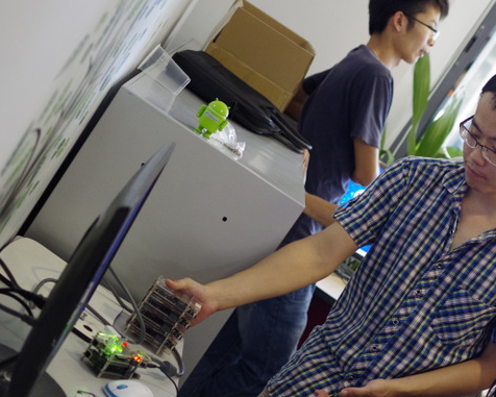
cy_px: 237
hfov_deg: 23.0
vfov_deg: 18.7
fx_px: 1204
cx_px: 394
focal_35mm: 82
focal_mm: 35
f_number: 2.4
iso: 800
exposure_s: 1/25
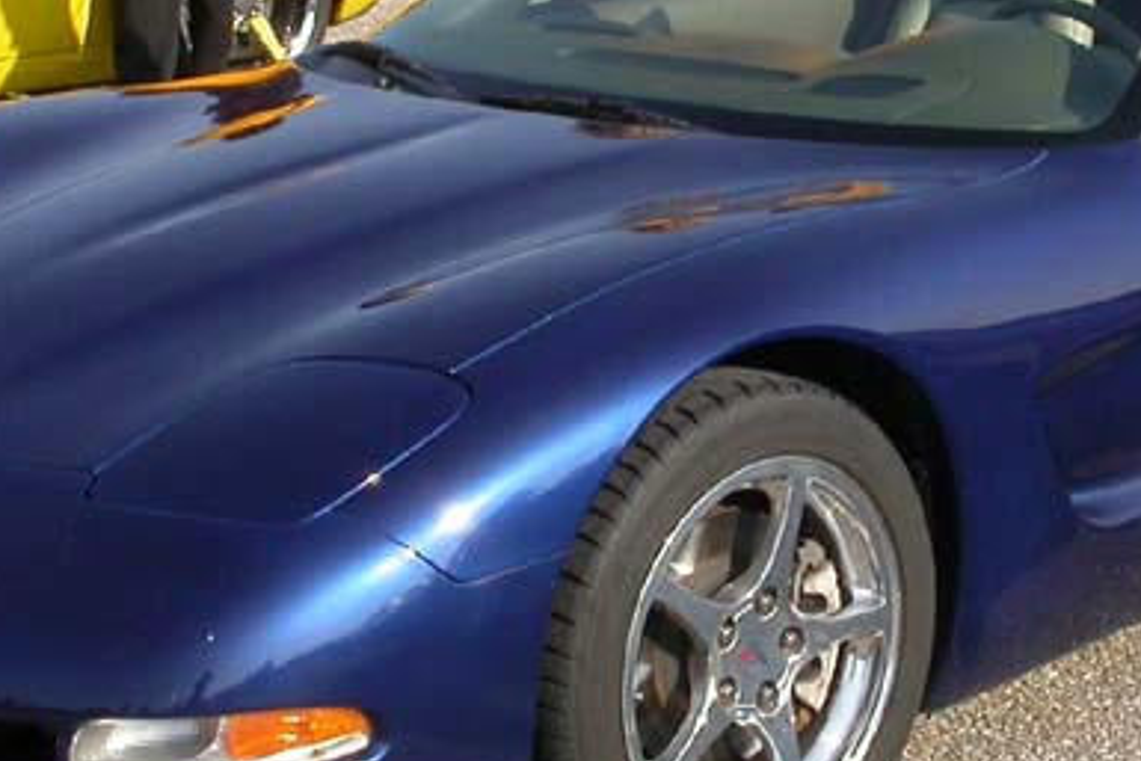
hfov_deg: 19.4
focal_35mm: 105
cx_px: 693
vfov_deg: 13.0
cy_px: 234
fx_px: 3329
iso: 100
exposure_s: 1/273
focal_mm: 7.85
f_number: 6.7
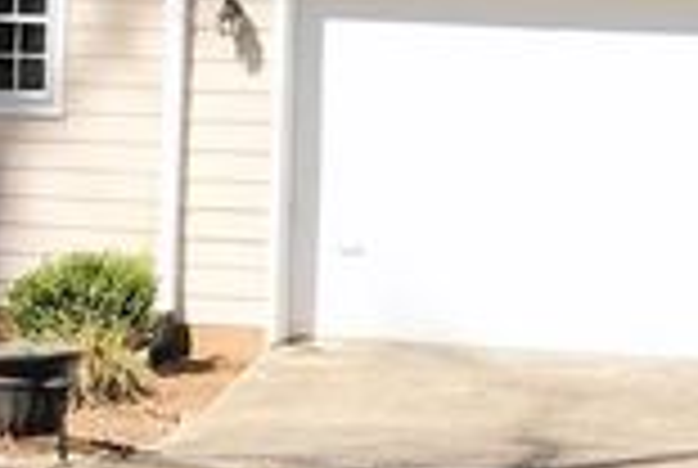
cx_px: -306
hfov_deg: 10.4
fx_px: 3730
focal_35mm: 192
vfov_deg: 7.2
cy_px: 166
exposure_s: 1/1570
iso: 20
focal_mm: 3.99
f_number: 1.8
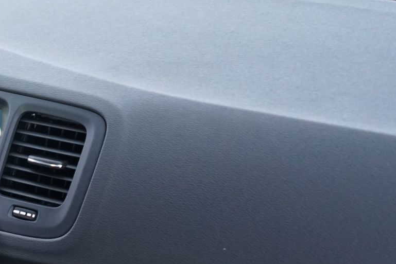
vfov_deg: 14.2
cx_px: -164
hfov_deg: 19.9
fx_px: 1001
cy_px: 370
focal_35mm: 91
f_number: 3.5
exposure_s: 1/20
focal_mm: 28
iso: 2000
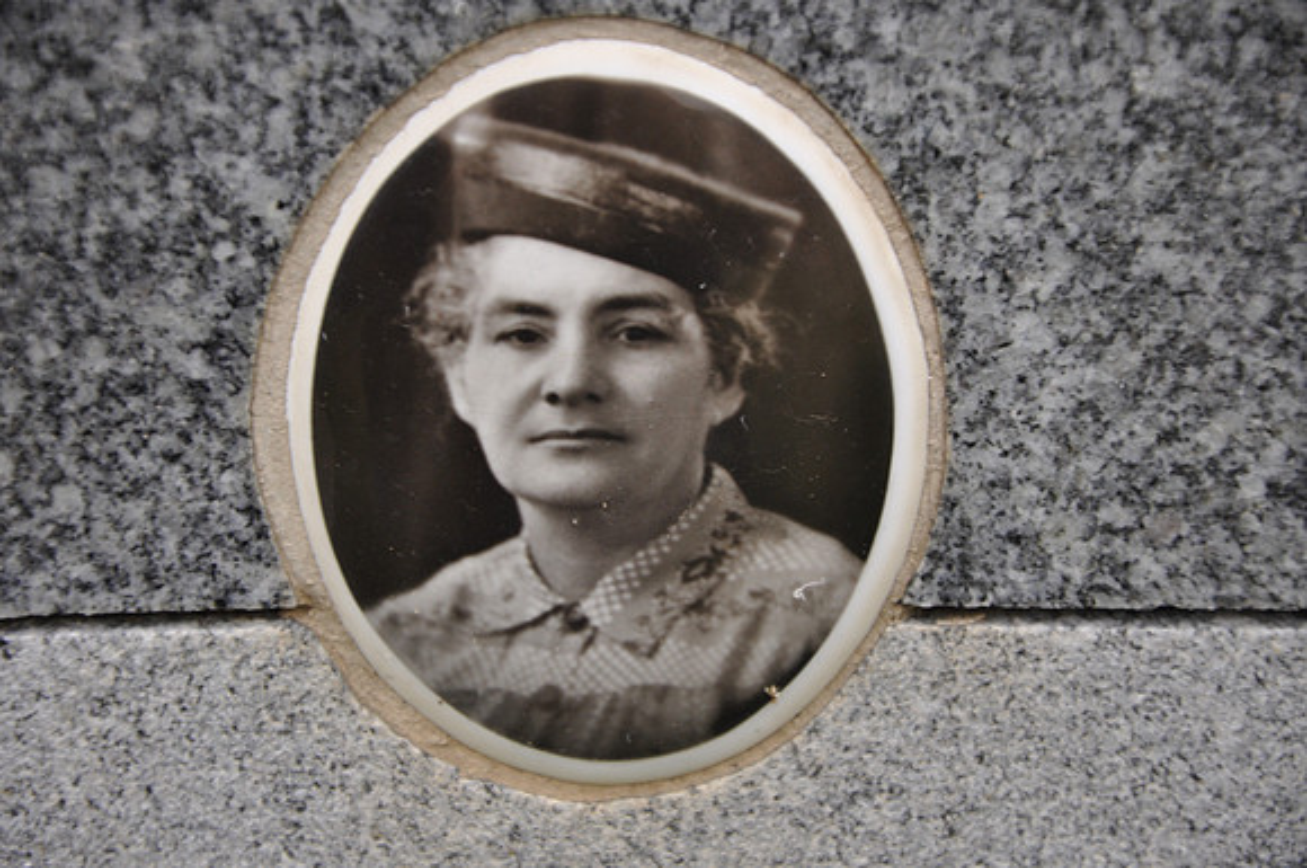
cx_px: 654
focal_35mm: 158
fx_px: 5710
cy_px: 434
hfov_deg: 13.1
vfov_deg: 8.7
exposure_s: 1/100
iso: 400
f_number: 5.6
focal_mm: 105
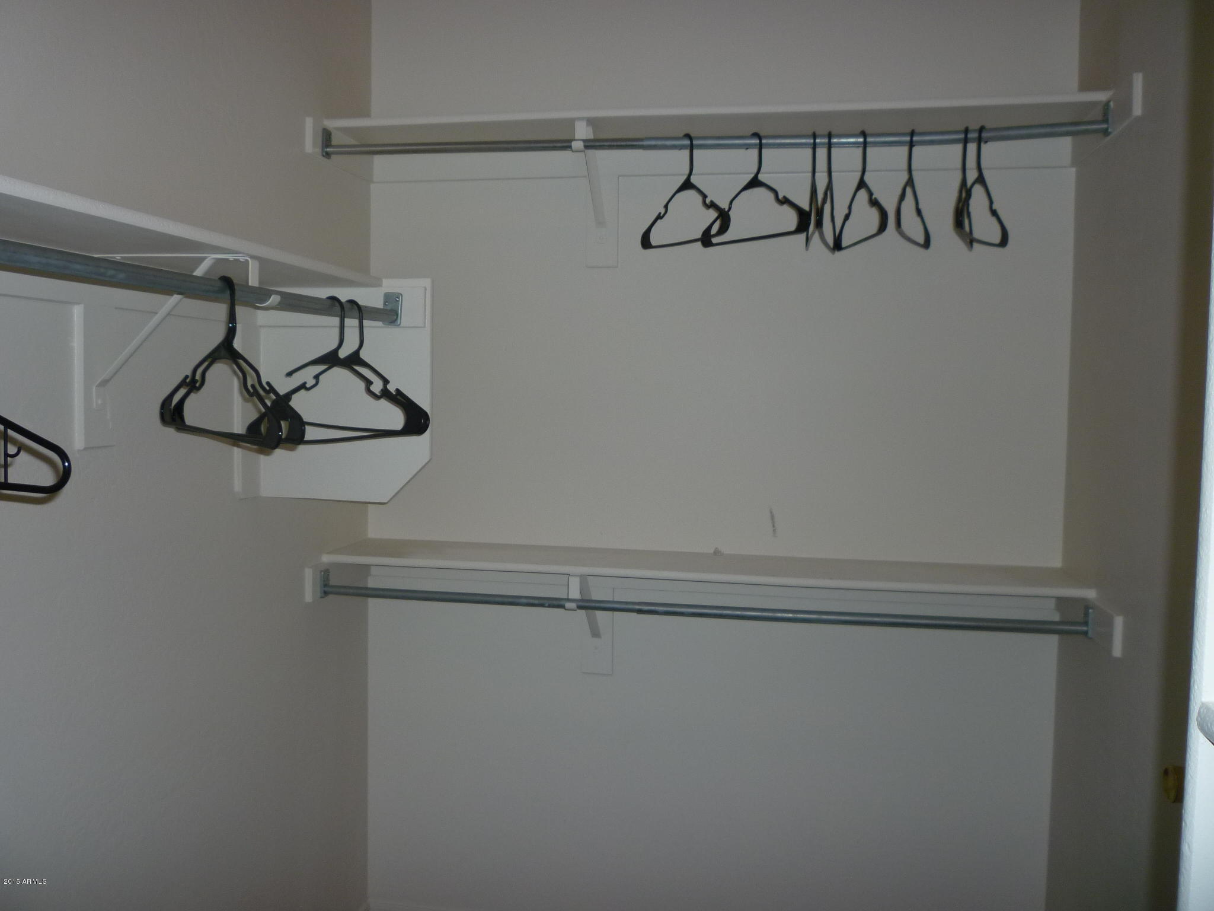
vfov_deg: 48.2
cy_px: 456
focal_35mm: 29
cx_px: 607
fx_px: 1017
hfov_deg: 61.7
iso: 100
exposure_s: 1/60
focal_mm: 5.2
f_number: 3.3
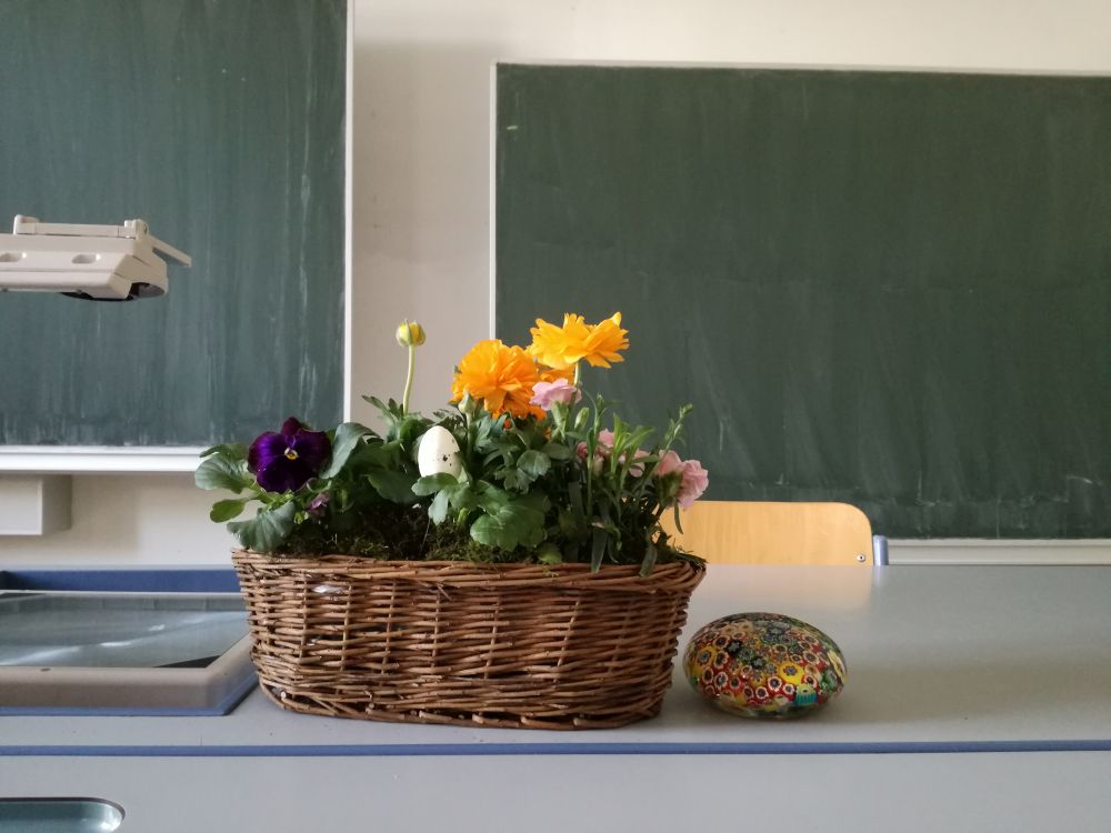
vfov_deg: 51.4
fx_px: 867
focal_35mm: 27
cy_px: 416
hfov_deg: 65.3
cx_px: 556
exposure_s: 1/25
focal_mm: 3.79
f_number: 2
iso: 320
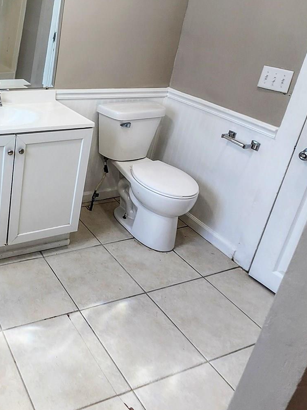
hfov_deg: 41.5
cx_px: 9
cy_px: 120
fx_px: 355
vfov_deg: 57.9
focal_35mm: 30
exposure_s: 1/60
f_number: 2.2
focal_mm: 1.74
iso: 50
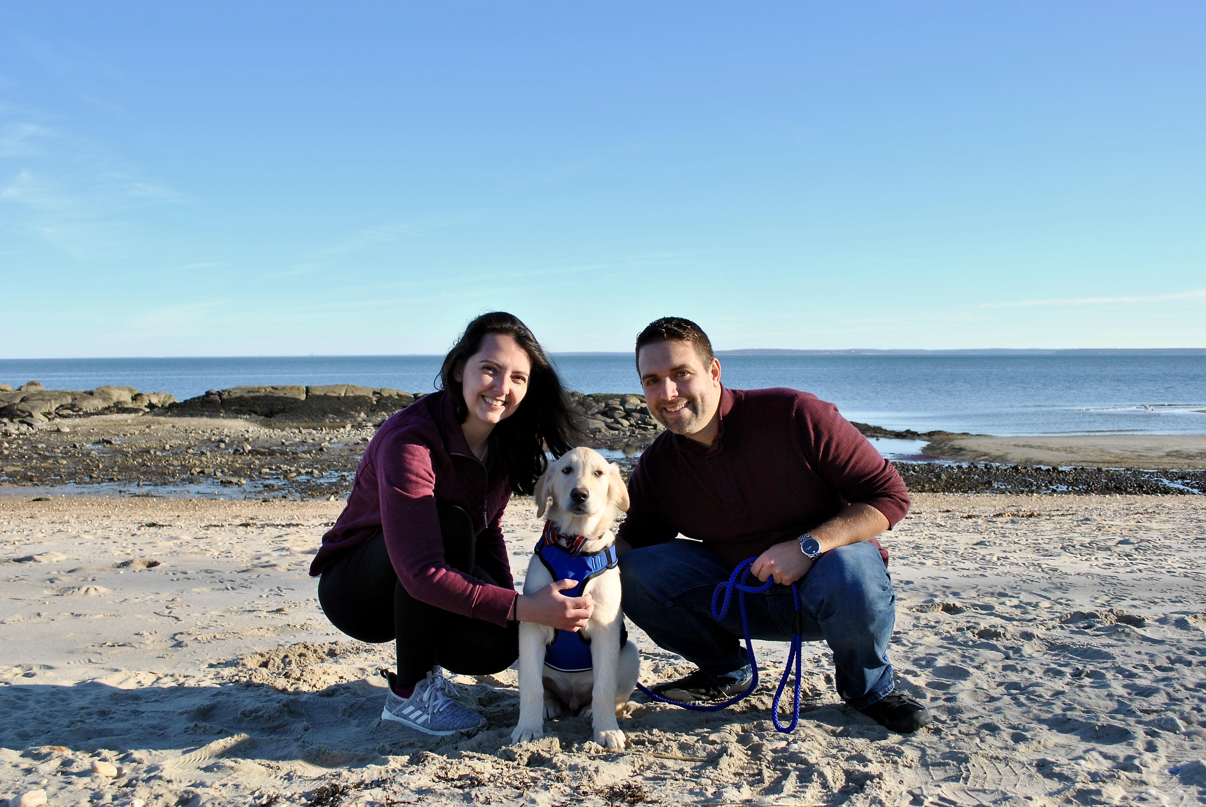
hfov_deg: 53.1
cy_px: 404
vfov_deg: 37.0
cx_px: 603
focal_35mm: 36
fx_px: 1207
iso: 100
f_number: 7.1
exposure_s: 1/200
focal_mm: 24
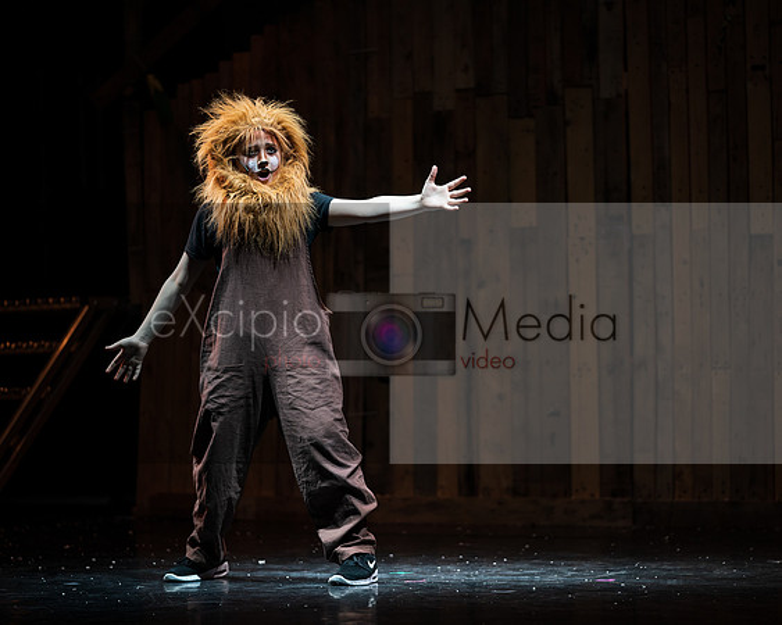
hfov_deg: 12.5
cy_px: 312
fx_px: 3570
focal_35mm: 154
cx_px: 439
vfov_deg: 10.0
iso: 500
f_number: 2.8
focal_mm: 137
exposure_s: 1/160
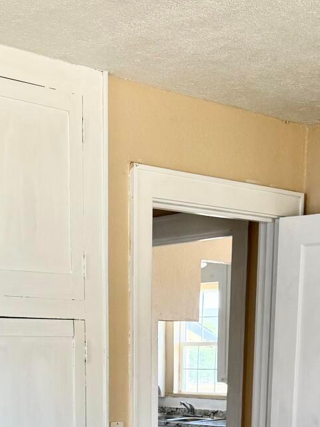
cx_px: 138
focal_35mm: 74
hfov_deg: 19.9
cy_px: 558
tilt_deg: -11.7
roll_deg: +0.3
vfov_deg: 23.3
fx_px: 913
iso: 125
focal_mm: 6.76
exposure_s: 1/165
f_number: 1.78
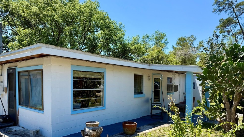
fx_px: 175
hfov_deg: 69.9
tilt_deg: -2.4
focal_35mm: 27
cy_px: 88
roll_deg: -0.6
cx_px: 123
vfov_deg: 42.5
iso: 80
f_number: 1.78
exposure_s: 1/2445
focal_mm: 6.76
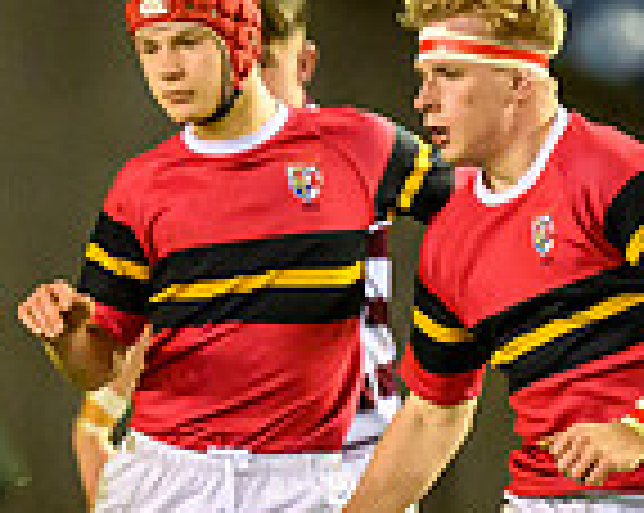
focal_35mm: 2576
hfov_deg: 0.8
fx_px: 49031
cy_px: 995
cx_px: -860
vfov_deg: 0.6
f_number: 3.2
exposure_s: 1/800
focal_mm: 400
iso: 6400
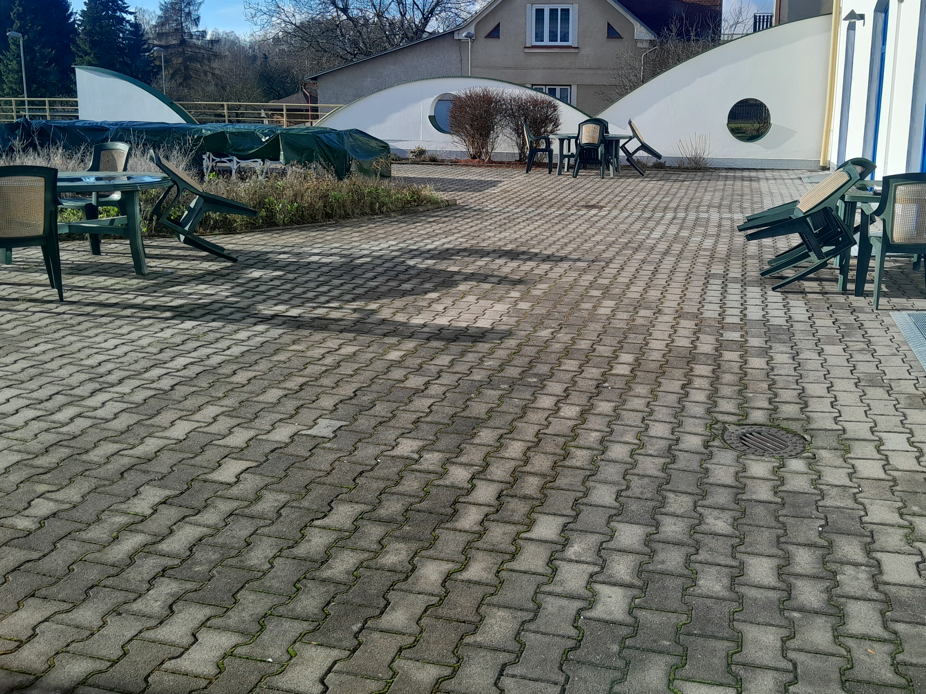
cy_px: 268
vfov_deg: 43.9
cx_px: 549
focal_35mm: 32
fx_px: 856
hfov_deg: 56.4
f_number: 1.8
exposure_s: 1/256
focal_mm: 3.98
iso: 40
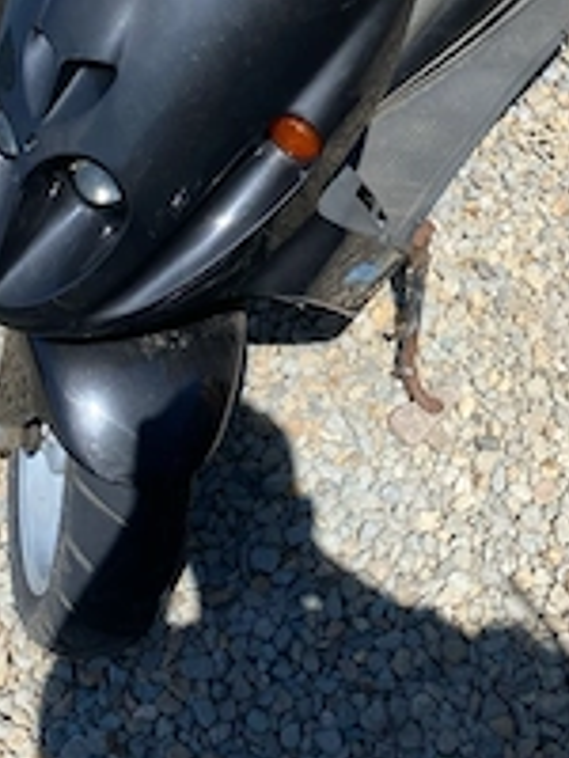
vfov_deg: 34.9
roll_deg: +10.8
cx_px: 307
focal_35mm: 52
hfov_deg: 28.0
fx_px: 1140
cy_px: 87
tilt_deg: -42.6
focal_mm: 4.25
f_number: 1.8
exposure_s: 1/2890
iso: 32
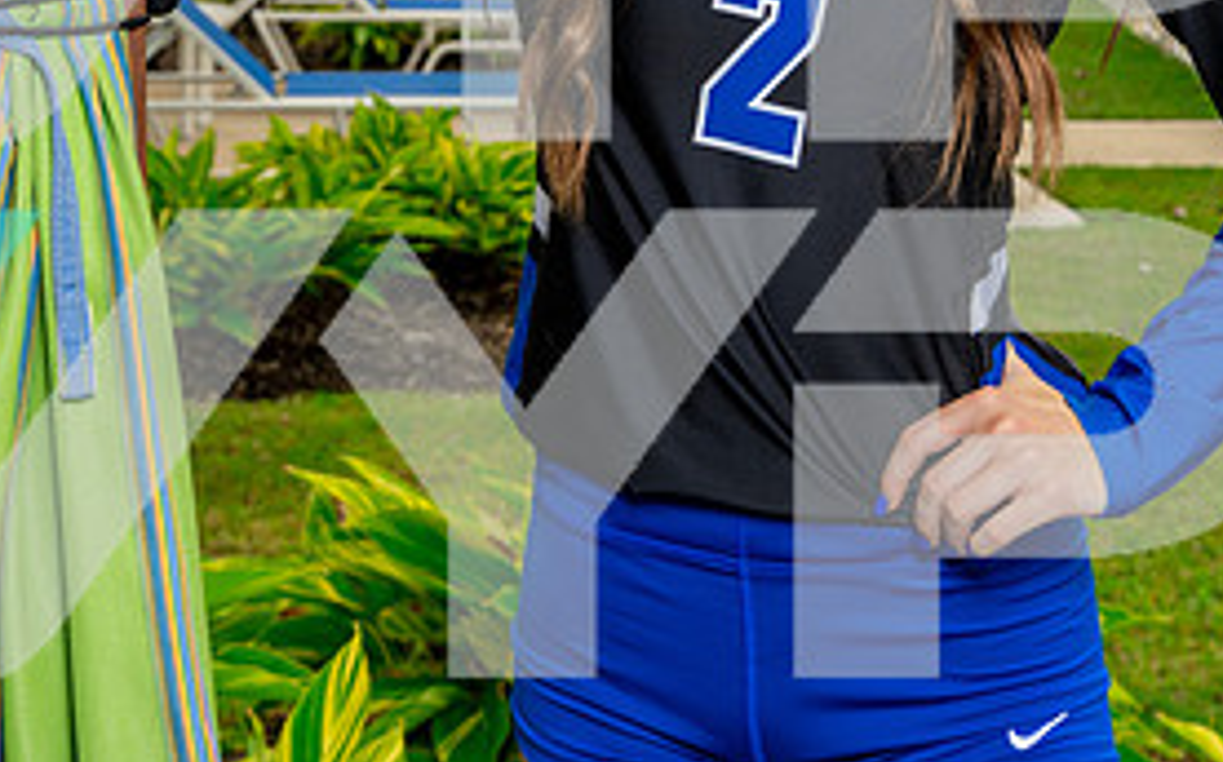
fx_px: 2997
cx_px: 722
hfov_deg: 23.0
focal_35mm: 90
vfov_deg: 14.1
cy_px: -91
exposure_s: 1/250
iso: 125
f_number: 8
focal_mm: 42
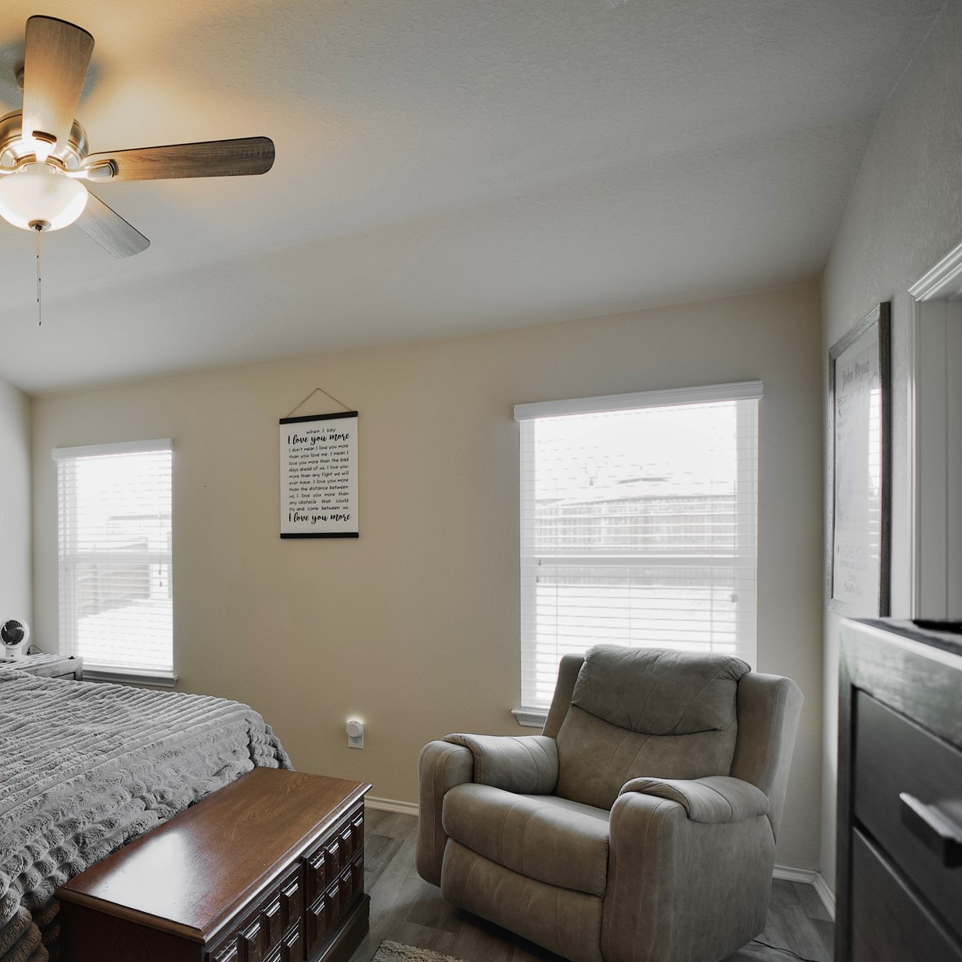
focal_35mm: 24
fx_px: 755
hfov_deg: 57.0
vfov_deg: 64.7
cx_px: 115
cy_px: 549
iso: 320
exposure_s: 1/60
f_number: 2.8
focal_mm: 16
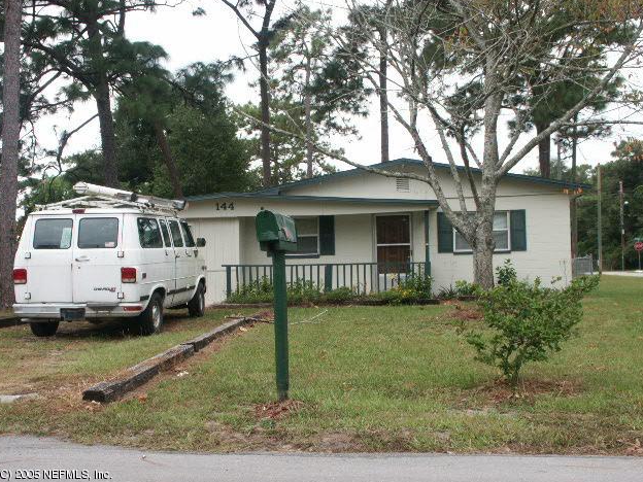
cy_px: 242
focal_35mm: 40
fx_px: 743
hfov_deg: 46.8
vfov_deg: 36.0
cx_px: 319
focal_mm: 10.21
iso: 100
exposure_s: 1/180
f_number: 5.6
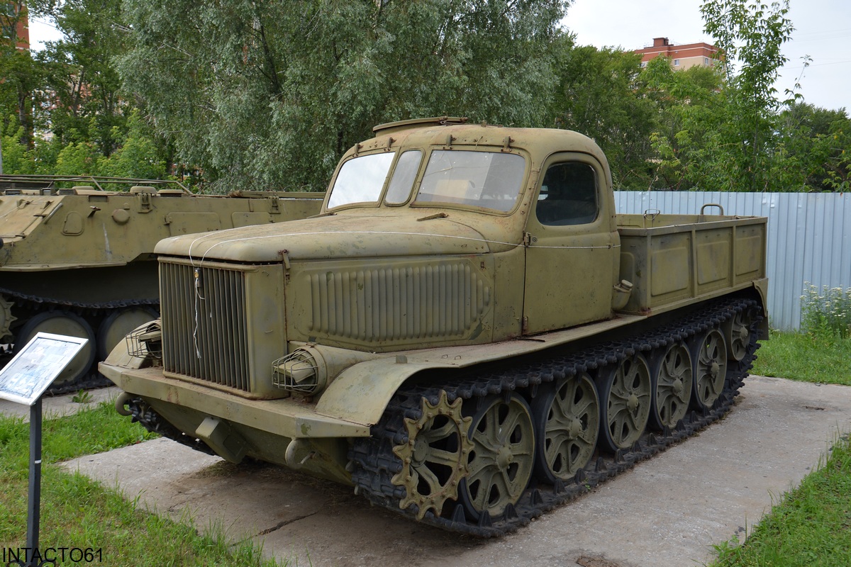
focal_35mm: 33
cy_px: 284
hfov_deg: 57.2
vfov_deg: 40.0
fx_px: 780
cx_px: 426
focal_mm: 22
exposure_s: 1/250
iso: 200
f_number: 8
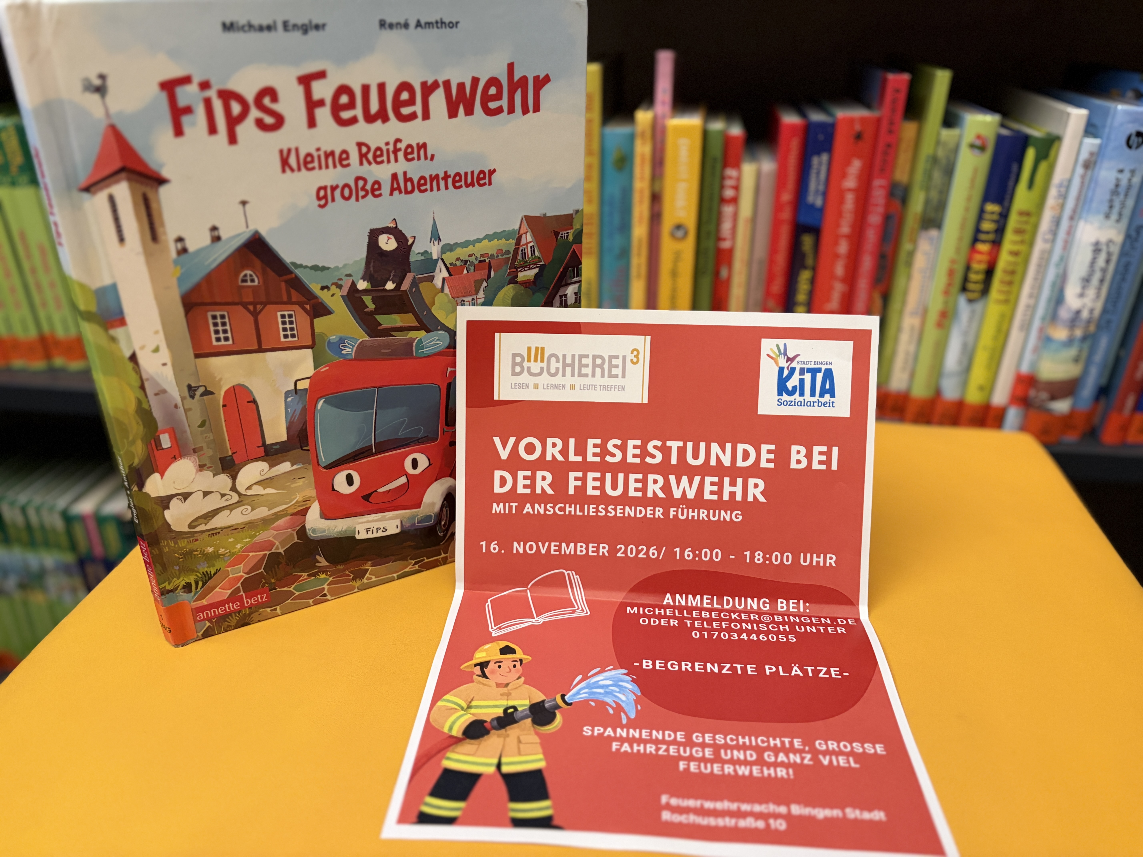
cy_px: 428
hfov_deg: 67.3
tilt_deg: -26.0
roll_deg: +0.9
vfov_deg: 53.1
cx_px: 572
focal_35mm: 26
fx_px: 859
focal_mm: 5.96
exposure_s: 1/50
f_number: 1.6
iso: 250
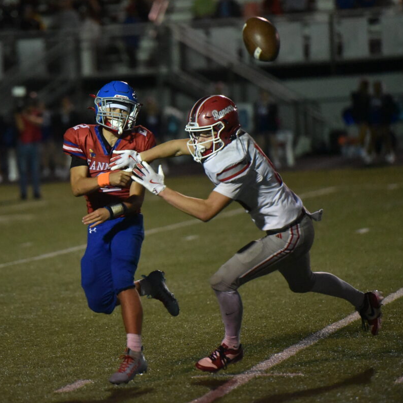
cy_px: 202
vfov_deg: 6.8
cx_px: 122
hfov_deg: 6.8
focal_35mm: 256
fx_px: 3372
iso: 12800
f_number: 3.2
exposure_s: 1/3200
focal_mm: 200
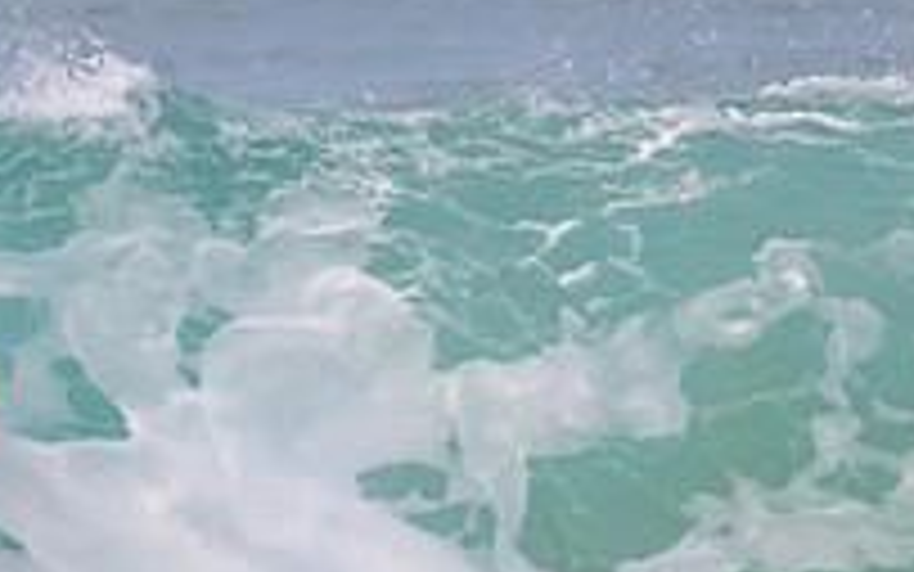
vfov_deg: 0.4
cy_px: 520
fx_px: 79857
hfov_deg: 0.7
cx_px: 298
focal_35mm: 3205
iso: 1100
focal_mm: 800
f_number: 11
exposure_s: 1/2000
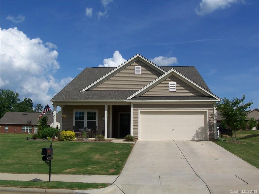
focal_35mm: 35
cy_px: 97
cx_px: 130
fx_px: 262
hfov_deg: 52.6
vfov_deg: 40.7
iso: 80
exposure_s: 1/750
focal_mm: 6
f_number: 5.6
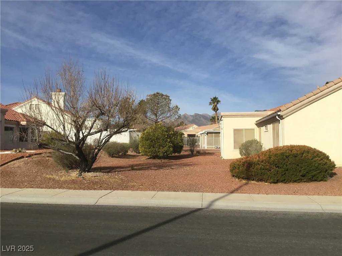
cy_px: 128
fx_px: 306
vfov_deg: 45.4
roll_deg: +0.6
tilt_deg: +2.8
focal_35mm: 31
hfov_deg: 58.4
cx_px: 171
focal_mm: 3.3
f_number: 2.4
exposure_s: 1/2092
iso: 25
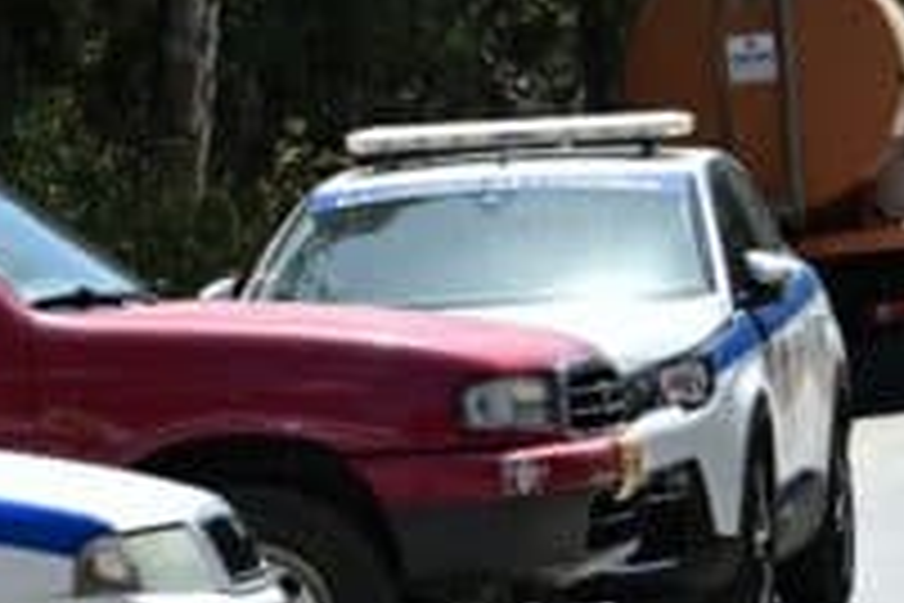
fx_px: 6704
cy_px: 747
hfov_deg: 7.5
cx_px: -778
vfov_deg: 5.1
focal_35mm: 267
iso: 200
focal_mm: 70
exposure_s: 1/500
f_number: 7.1
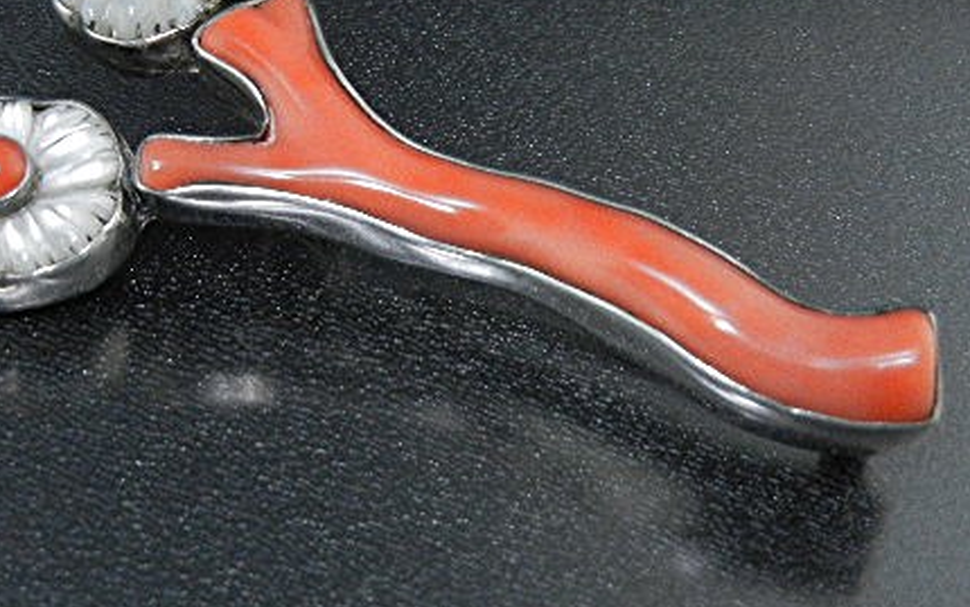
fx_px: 1877
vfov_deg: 18.3
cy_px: 226
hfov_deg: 28.9
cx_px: 415
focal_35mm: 71
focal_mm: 8.1
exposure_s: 1/30
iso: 800
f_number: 7.6
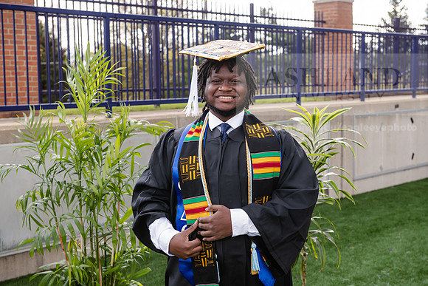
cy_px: 143
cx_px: 214
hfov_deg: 34.5
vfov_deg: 23.4
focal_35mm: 58
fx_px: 690
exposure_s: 1/200
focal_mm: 58
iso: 400
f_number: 5.6
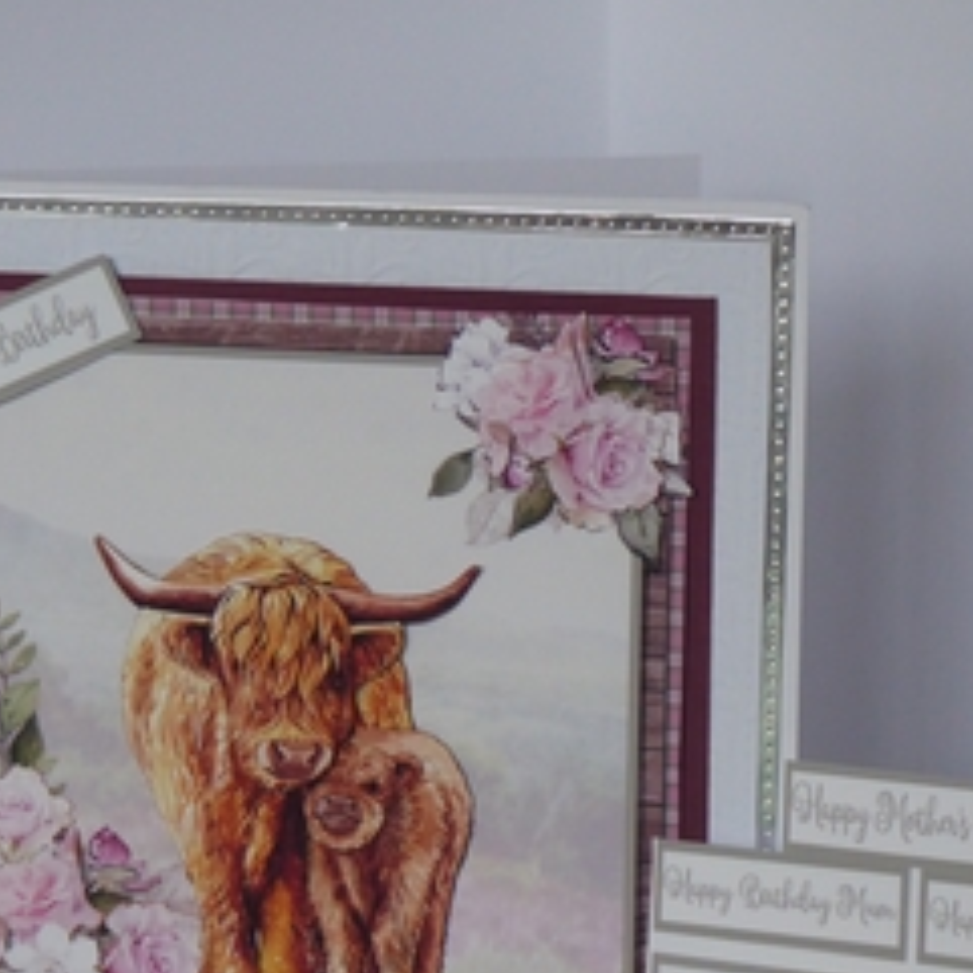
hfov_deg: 11.6
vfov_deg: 11.6
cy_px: 636
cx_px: 553
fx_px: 4770
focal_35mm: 150
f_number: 4.8
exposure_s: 1/40
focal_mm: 15
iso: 400
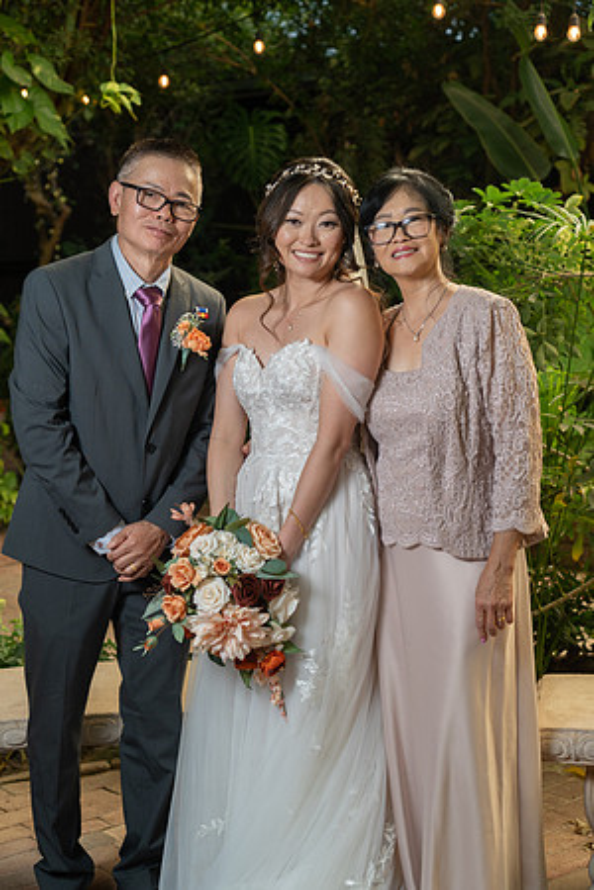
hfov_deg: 21.9
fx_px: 1534
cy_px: 445
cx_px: 297
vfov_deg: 32.4
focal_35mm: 62
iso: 500
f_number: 4
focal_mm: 62
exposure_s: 1/200
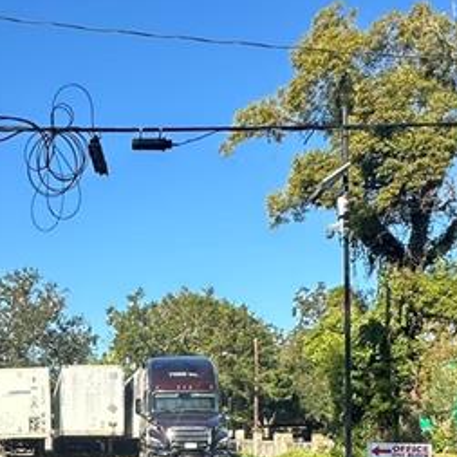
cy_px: 455
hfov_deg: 31.2
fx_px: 747
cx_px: -13
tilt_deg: -1.4
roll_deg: +0.3
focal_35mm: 50
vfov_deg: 31.5
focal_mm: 2.22
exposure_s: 1/1135
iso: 40
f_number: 2.2
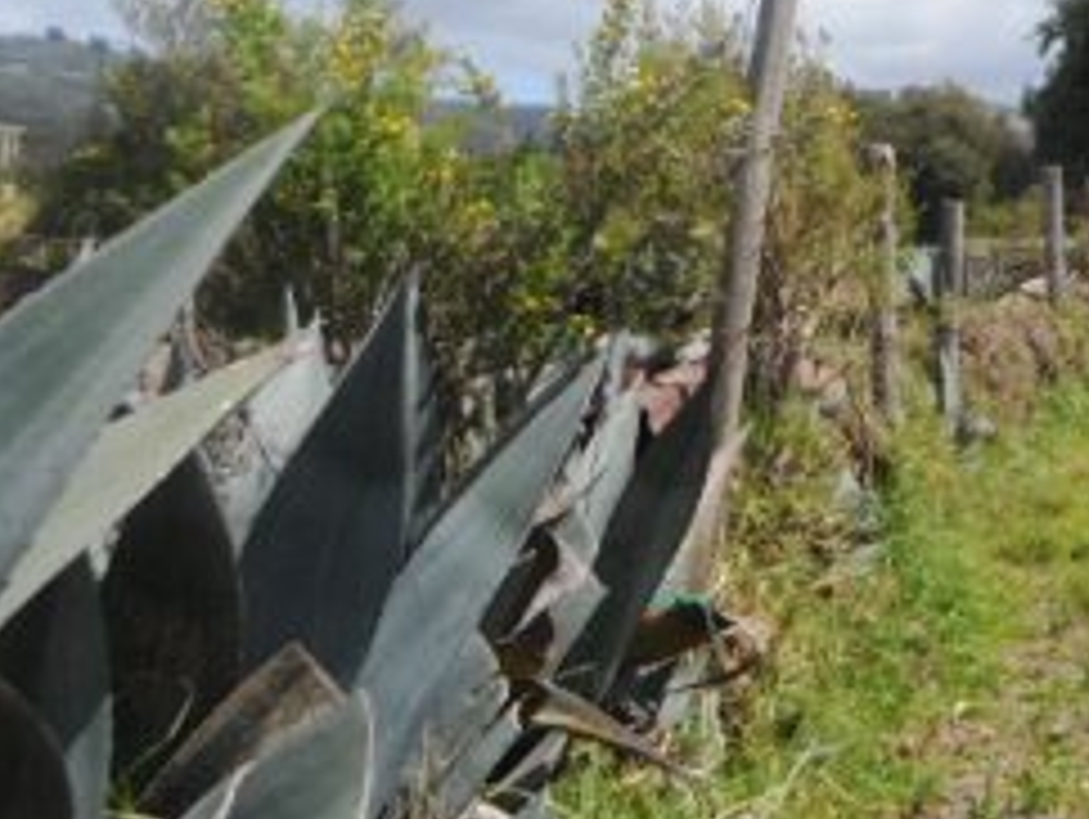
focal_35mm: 66
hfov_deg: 26.8
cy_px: 328
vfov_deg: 22.3
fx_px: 2078
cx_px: 1215
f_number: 2.5
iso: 80
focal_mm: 4.5
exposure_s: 1/1500
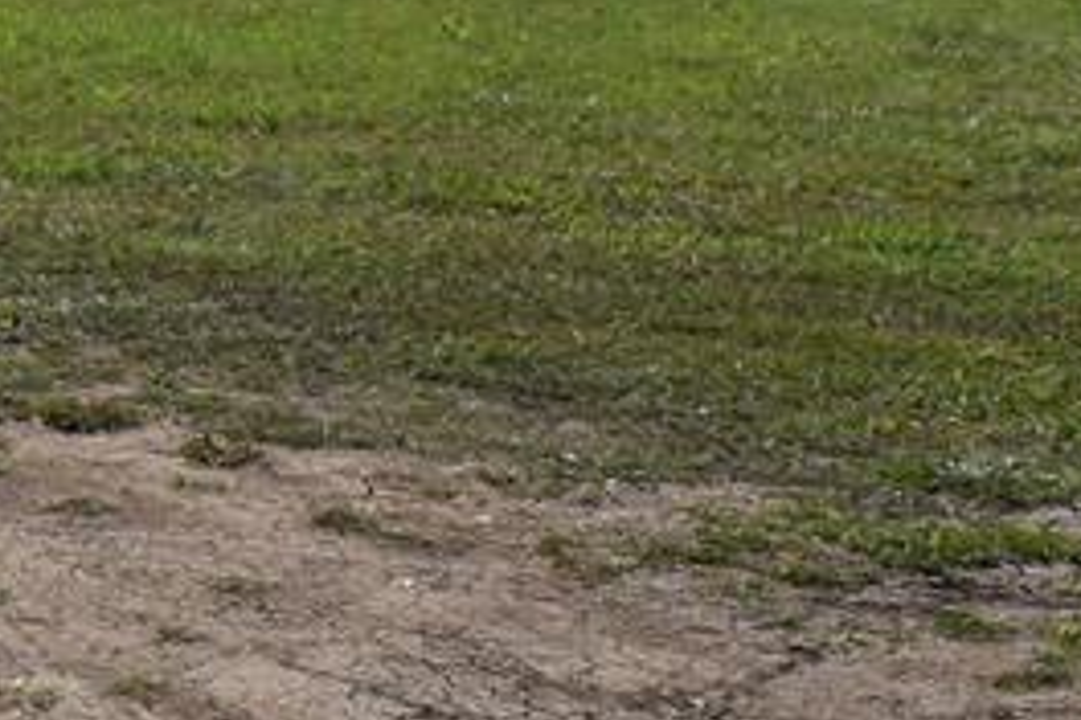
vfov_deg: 10.6
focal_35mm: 128
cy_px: -4
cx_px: -639
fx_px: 3843
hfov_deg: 14.7
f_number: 10
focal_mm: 22
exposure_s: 1/400
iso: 100
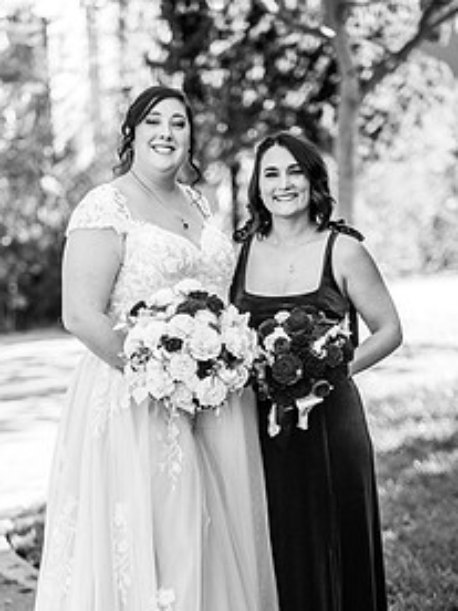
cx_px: 177
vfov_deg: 10.1
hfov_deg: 7.6
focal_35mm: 196
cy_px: 425
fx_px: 3458
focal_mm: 125
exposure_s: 1/1250
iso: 400
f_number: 2.8
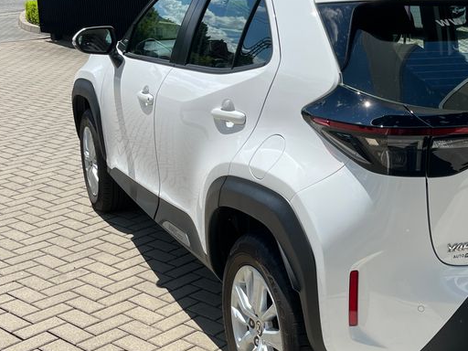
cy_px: 169
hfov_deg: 35.5
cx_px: 381
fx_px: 703
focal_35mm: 52
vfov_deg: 28.0
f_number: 1.6
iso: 50
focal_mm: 5.1
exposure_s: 1/4149
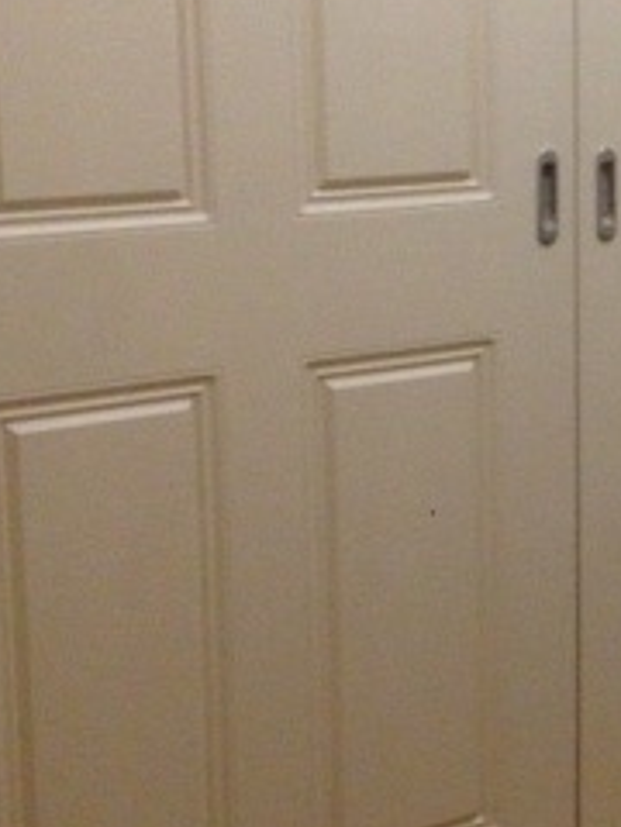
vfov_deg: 22.2
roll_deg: +0.0
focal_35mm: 88
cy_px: 331
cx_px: 773
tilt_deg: -9.9
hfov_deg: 16.0
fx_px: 2105
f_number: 2.4
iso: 400
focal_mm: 4.12
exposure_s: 1/20
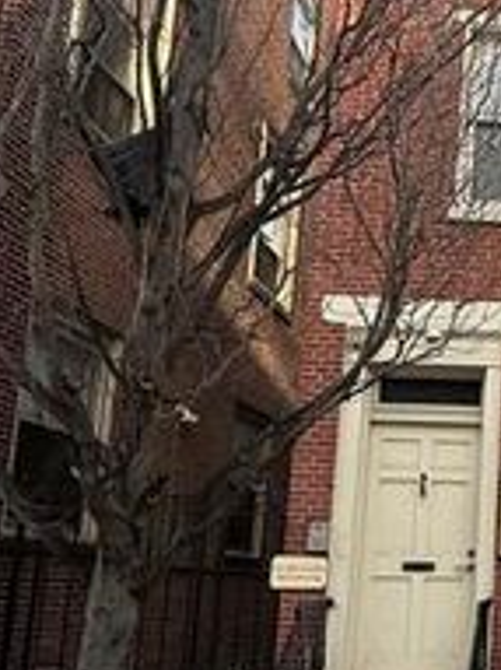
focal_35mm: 49
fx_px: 947
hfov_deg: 23.9
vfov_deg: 38.6
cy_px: 430
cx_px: 739
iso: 50
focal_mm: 2.22
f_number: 2.2
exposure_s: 1/613
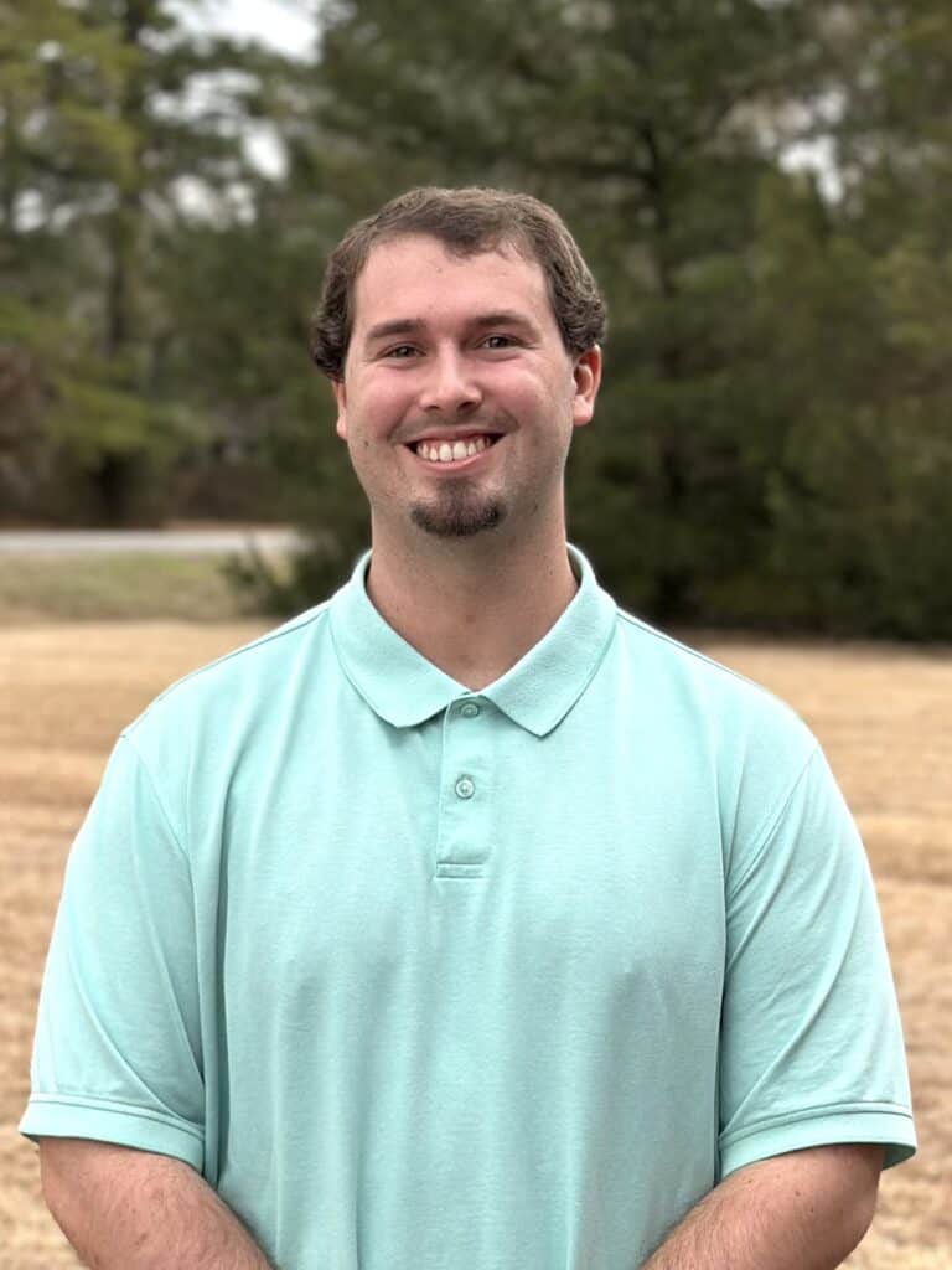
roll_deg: -1.4
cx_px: 476
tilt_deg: -3.6
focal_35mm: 48
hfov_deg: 30.3
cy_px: 635
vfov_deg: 39.7
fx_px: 1760
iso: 80
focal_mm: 6.86
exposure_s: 1/919
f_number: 1.78
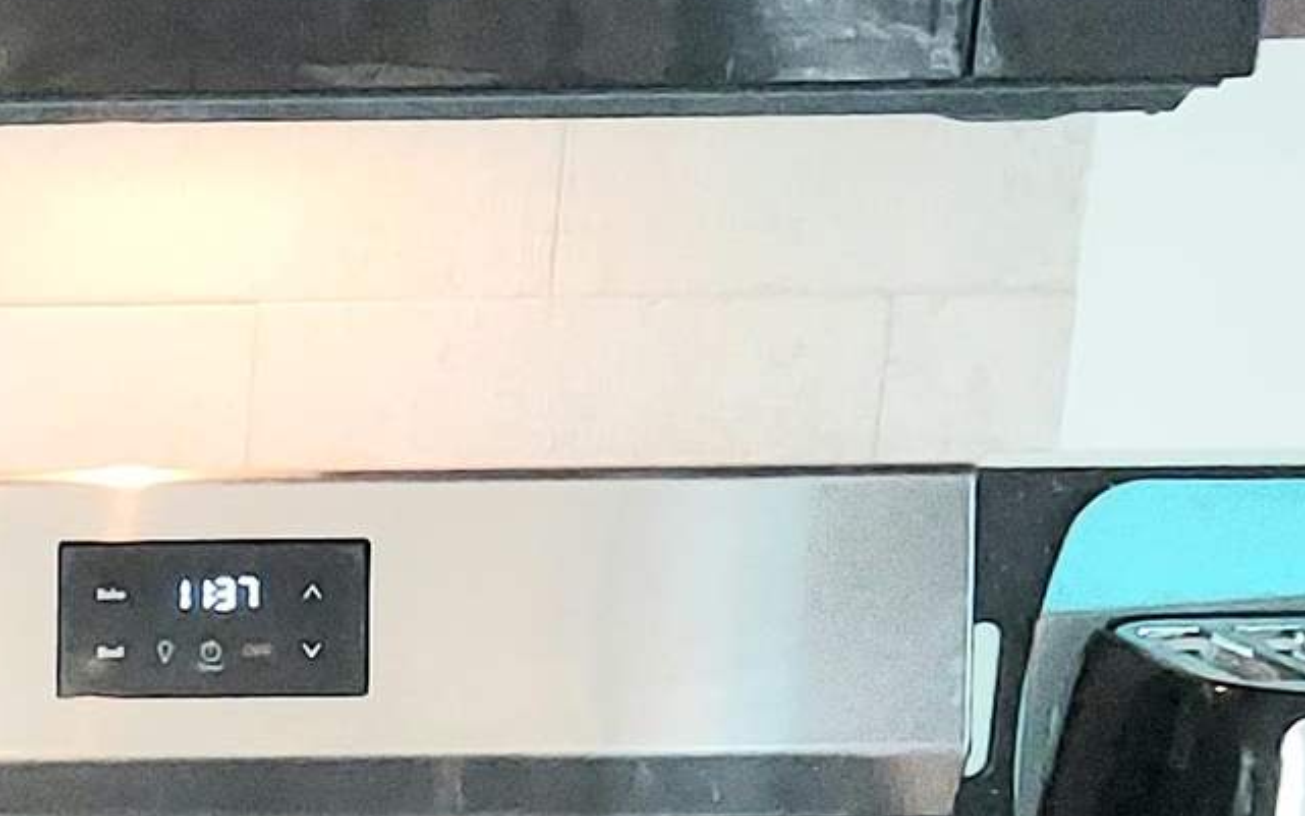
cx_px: -674
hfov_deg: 15.2
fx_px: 4518
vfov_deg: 9.9
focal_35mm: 127
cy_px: 1304
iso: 640
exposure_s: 1/24
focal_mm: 4.6
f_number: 2
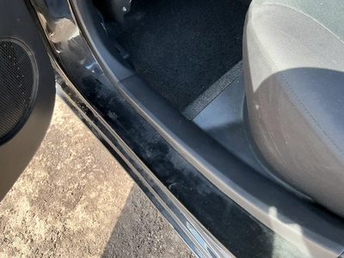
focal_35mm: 28
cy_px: 129
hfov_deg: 63.4
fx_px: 278
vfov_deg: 49.7
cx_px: 172
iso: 32
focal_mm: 3
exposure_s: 1/122
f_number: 1.8
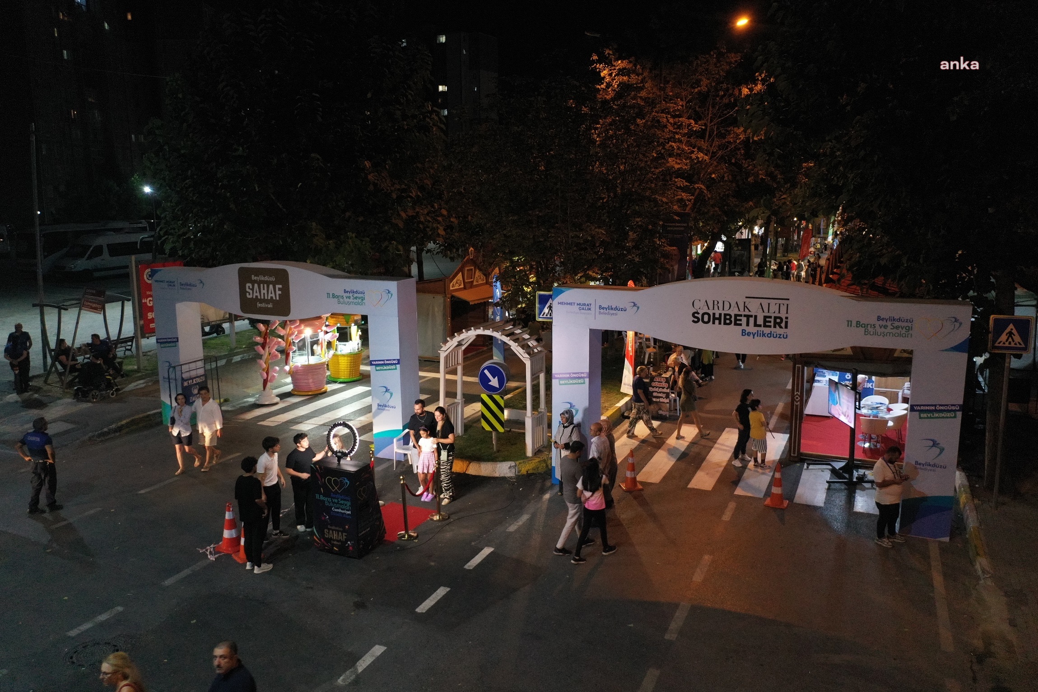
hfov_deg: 65.5
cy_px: 346
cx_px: 519
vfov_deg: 46.4
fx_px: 807
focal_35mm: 28
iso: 1600
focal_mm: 10.26
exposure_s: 1/50
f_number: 2.8
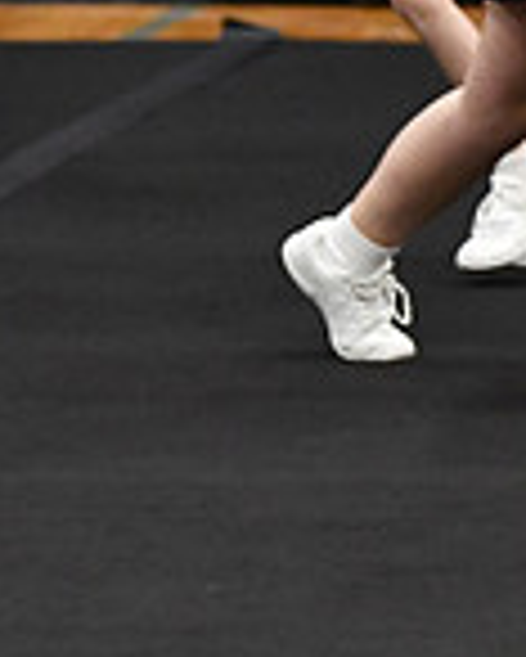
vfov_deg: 2.6
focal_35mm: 755
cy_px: -115
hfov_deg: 2.0
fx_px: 14677
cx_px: 1187
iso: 5000
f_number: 2.8
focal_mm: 135
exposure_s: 1/800
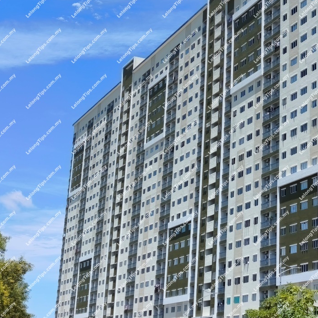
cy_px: 99
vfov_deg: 25.5
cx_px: 274
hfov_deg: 25.1
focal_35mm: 67
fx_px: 696
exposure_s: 1/702
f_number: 1.7
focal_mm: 6.06
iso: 50
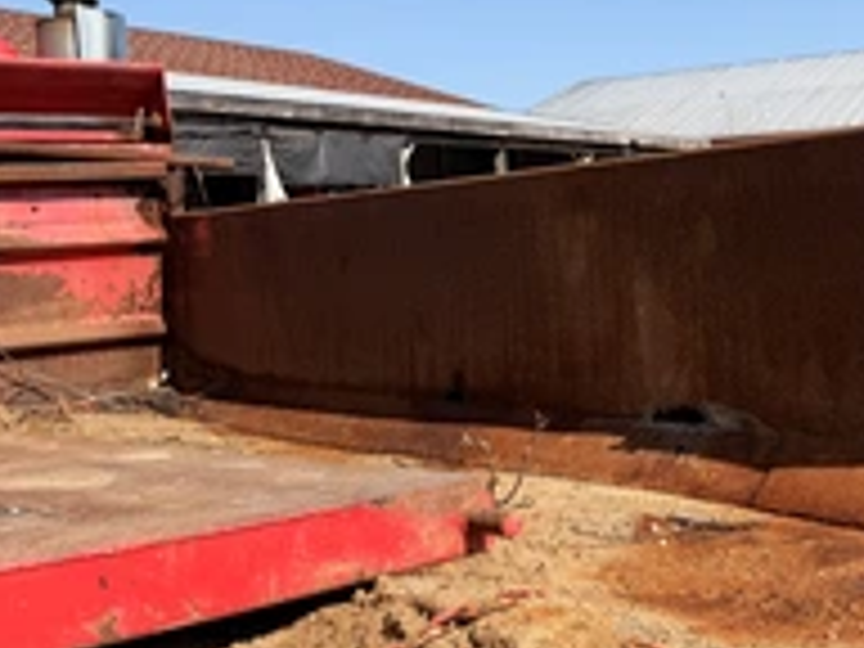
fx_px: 1248
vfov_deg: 29.1
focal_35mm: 50
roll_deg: +0.7
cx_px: 639
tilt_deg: -6.8
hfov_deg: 37.3
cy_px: 284
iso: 80
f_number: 1.78
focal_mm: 6.76
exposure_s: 1/4167
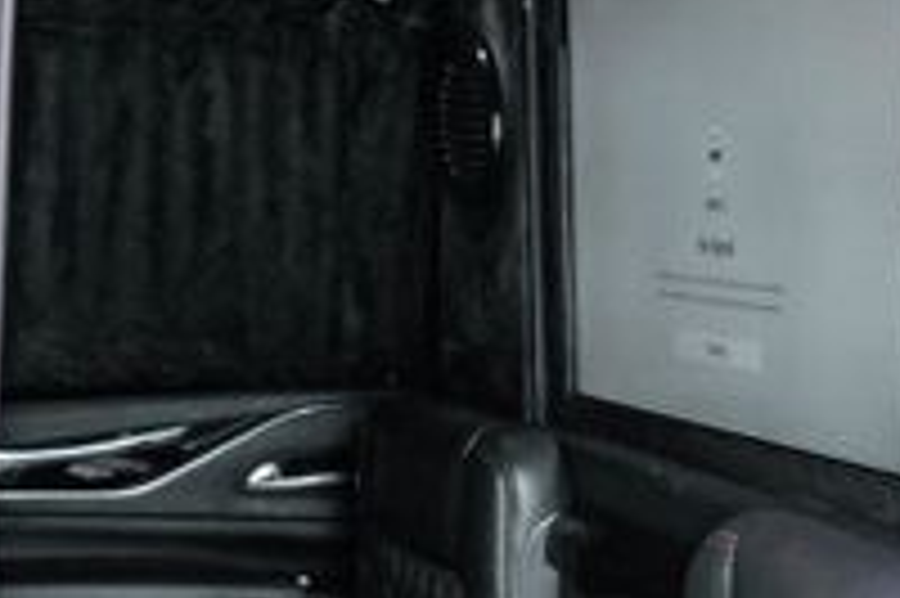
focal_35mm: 96
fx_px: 2398
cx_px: 810
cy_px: 704
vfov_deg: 13.8
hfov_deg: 20.8
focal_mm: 30
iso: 3200
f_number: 3.2
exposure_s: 1/400
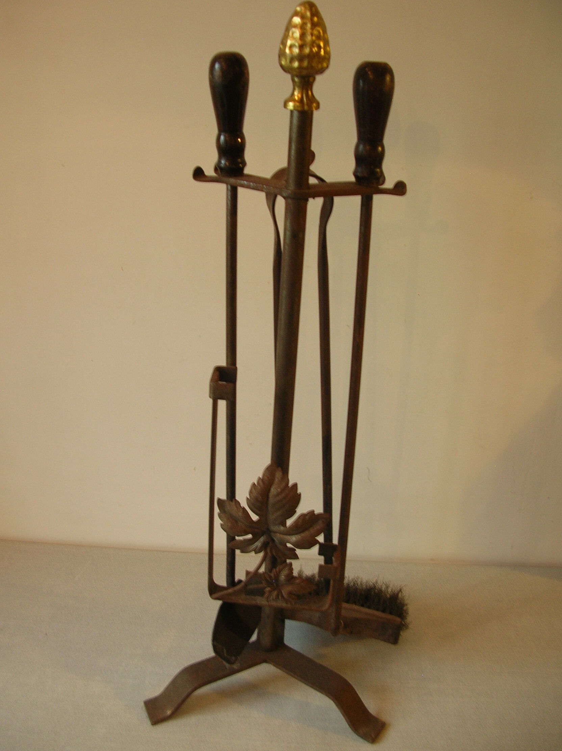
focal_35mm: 36
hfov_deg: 39.6
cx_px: 278
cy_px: 376
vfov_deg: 51.4
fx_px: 780
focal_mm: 5.8
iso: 55
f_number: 2.8
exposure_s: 1/5.7
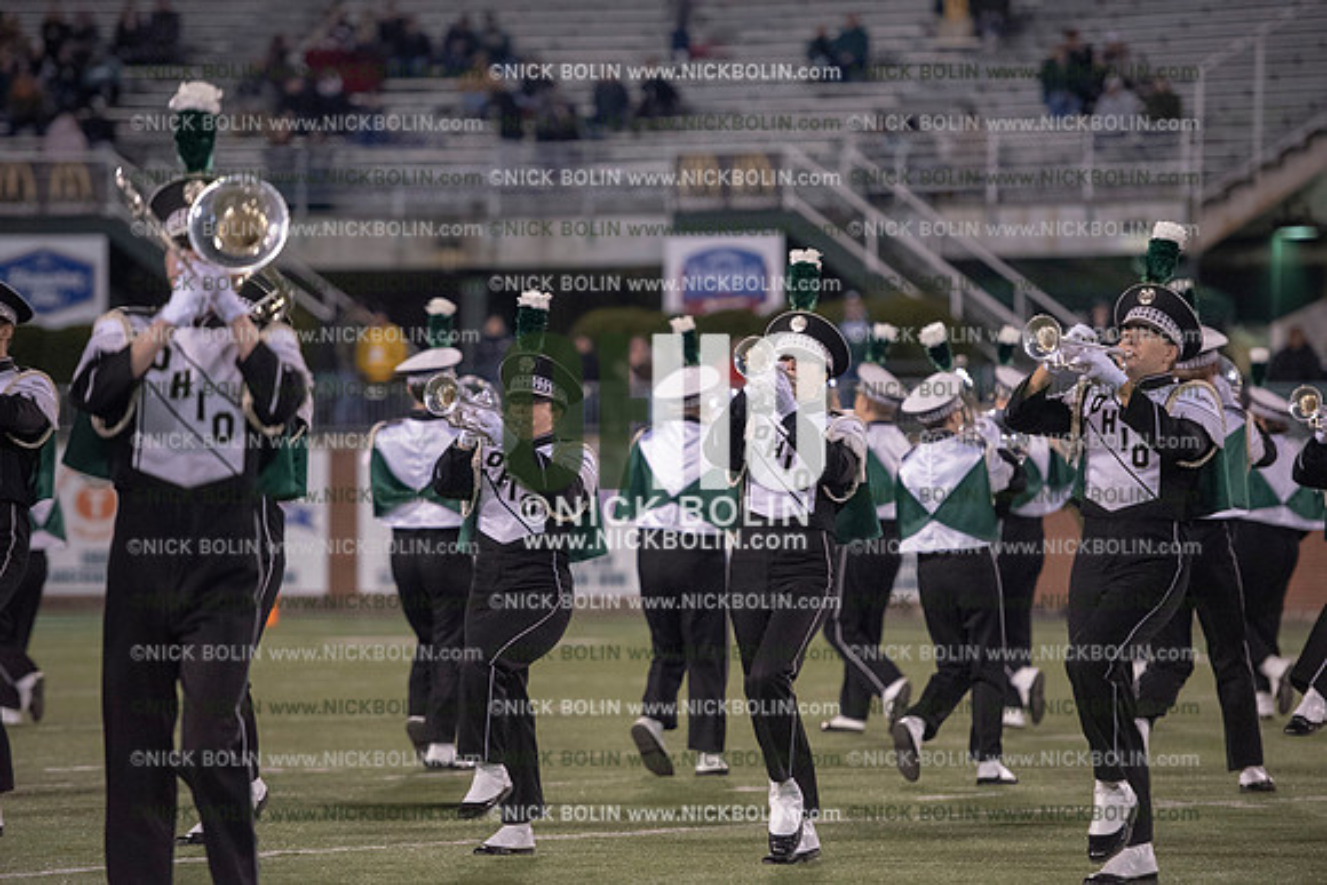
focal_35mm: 175
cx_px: 664
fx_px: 6452
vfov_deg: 7.9
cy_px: 442
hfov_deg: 11.7
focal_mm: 175
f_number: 3.2
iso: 5000
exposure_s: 1/1250
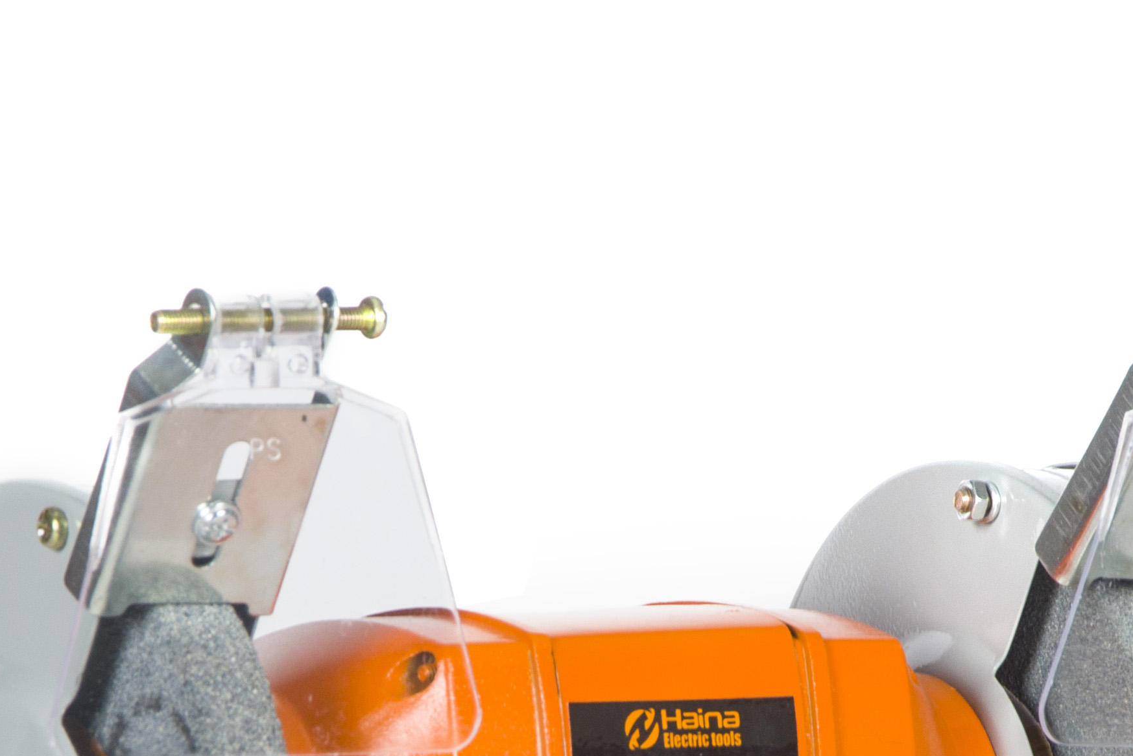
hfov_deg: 4.6
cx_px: 682
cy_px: 750
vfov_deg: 3.1
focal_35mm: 443
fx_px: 13955
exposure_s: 1/100
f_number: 8
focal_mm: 105
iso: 200
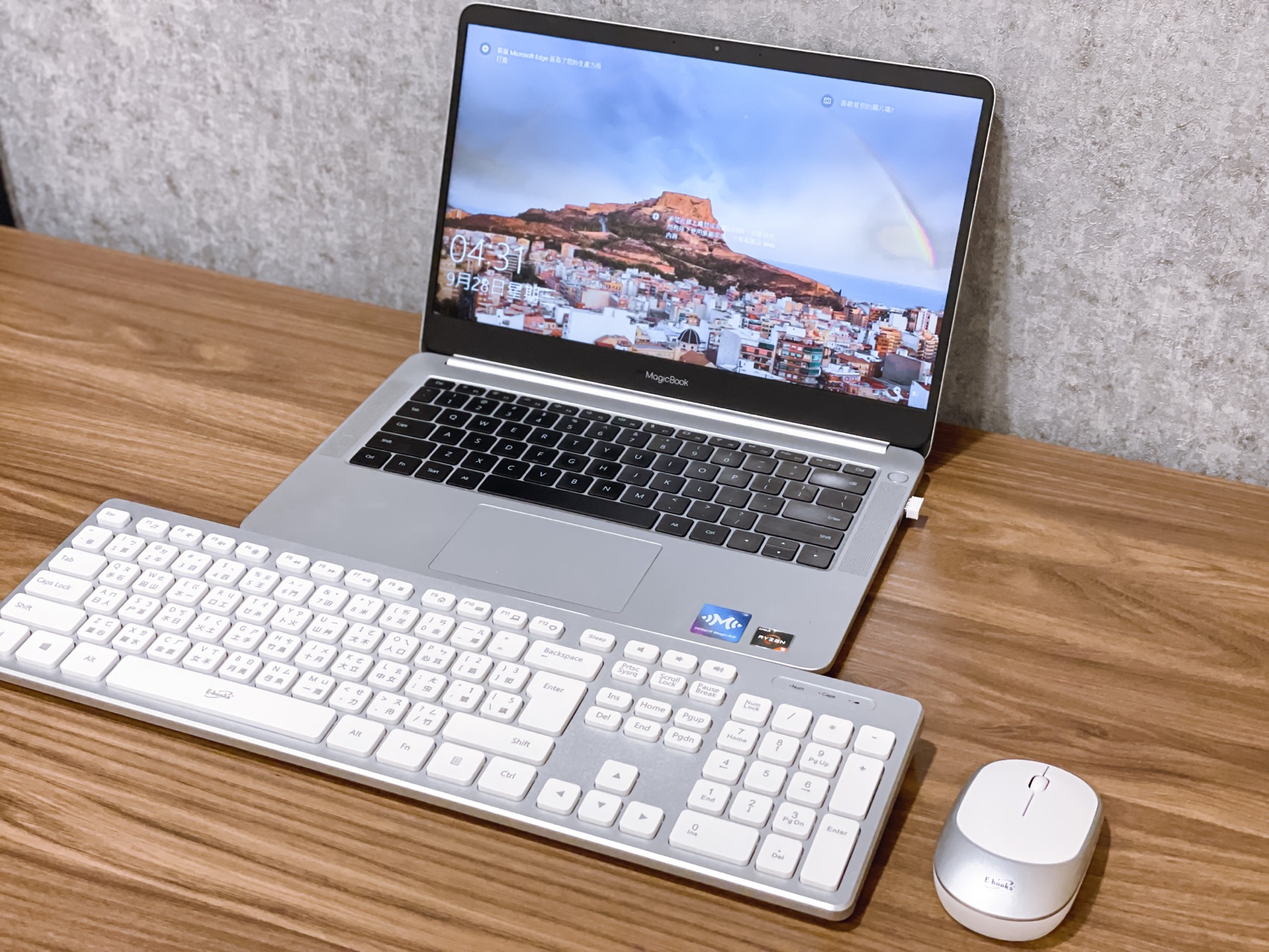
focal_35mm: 52
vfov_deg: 28.0
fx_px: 1906
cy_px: 476
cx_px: 634
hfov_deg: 36.8
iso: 160
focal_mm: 6
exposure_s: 1/40
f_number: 2
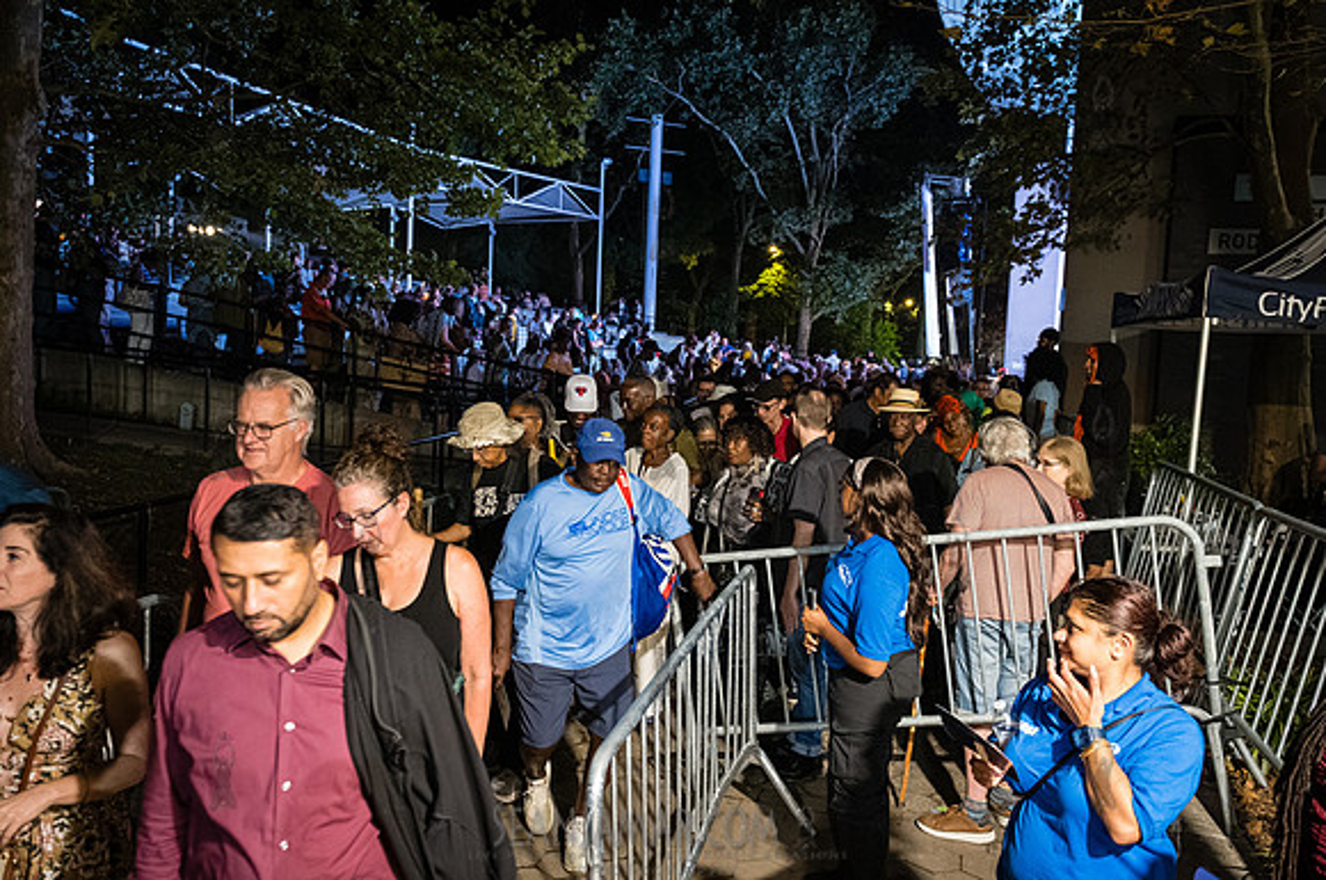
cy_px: 440
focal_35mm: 29
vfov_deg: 45.1
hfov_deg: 64.1
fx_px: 1059
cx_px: 663
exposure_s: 1/100
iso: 10000
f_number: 3.5
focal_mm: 24
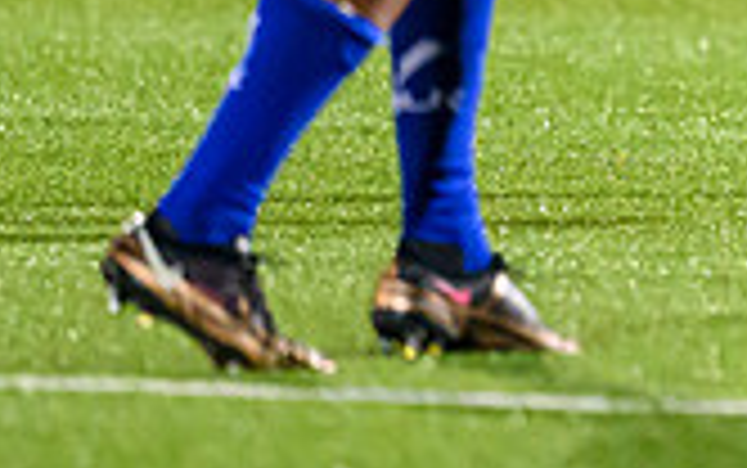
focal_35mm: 2133
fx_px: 43453
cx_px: 1453
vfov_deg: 0.6
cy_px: -291
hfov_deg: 1.0
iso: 8000
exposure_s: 1/1000
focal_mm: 400
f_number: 3.2
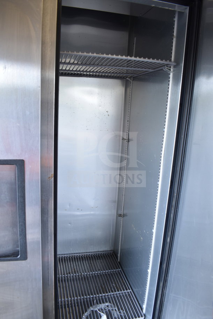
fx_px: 240
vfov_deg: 67.4
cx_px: 106
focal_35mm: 27
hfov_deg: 47.9
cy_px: 160
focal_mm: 18
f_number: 3.5
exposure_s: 1/30
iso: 280
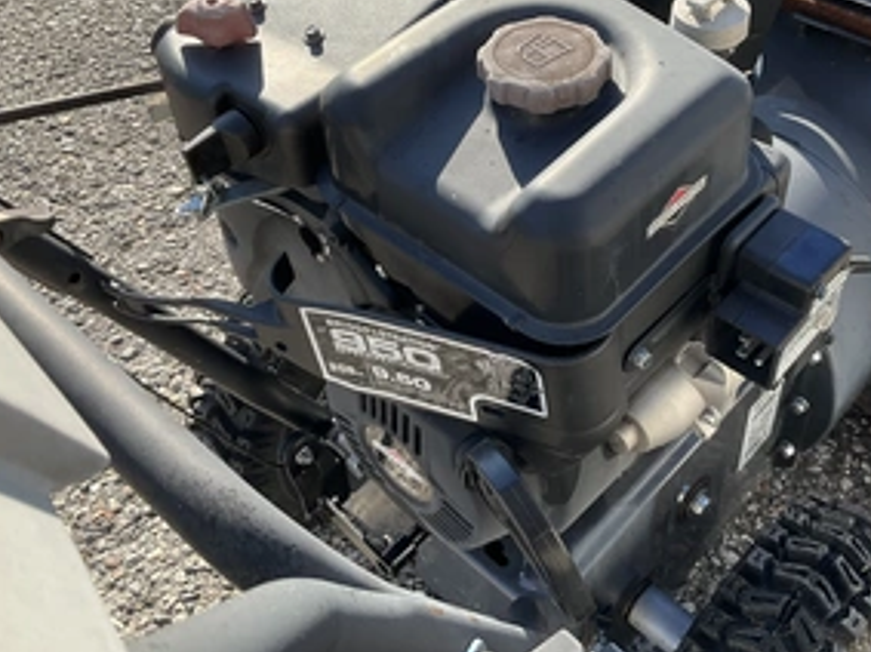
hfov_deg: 45.5
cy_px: 215
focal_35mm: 41
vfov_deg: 34.8
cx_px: 523
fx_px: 1031
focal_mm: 3
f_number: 1.8
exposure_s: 1/504
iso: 25
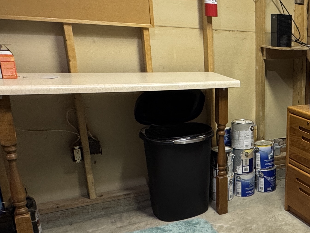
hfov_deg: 38.1
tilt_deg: -17.8
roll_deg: -4.6
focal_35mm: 42
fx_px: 376
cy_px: 153
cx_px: 332
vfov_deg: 34.1
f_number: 2.2
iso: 250
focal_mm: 2.22
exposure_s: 1/60
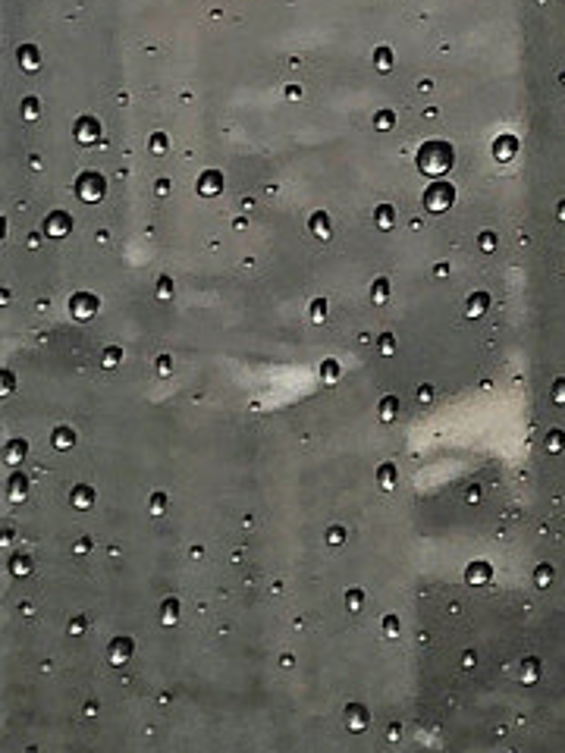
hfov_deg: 7.5
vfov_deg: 10.5
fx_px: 4070
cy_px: -44
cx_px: 1278
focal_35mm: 187
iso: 50
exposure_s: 1/120
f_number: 1.8
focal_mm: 4
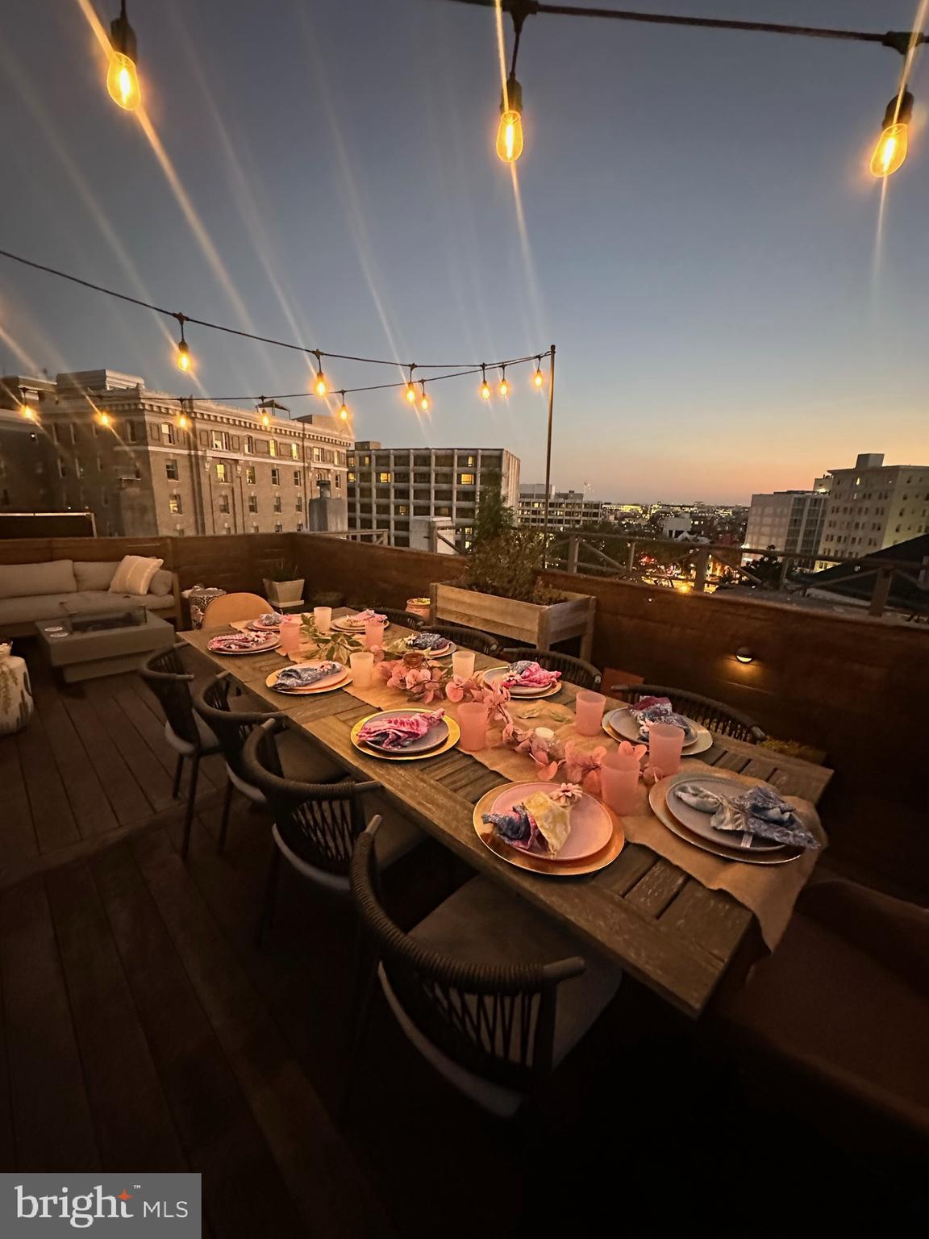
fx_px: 501
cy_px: 620
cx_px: 464
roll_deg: -2.1
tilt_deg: -14.6
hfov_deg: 85.7
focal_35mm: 14
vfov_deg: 102.1
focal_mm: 2.22
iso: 1250
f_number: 2.2
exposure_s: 1/30
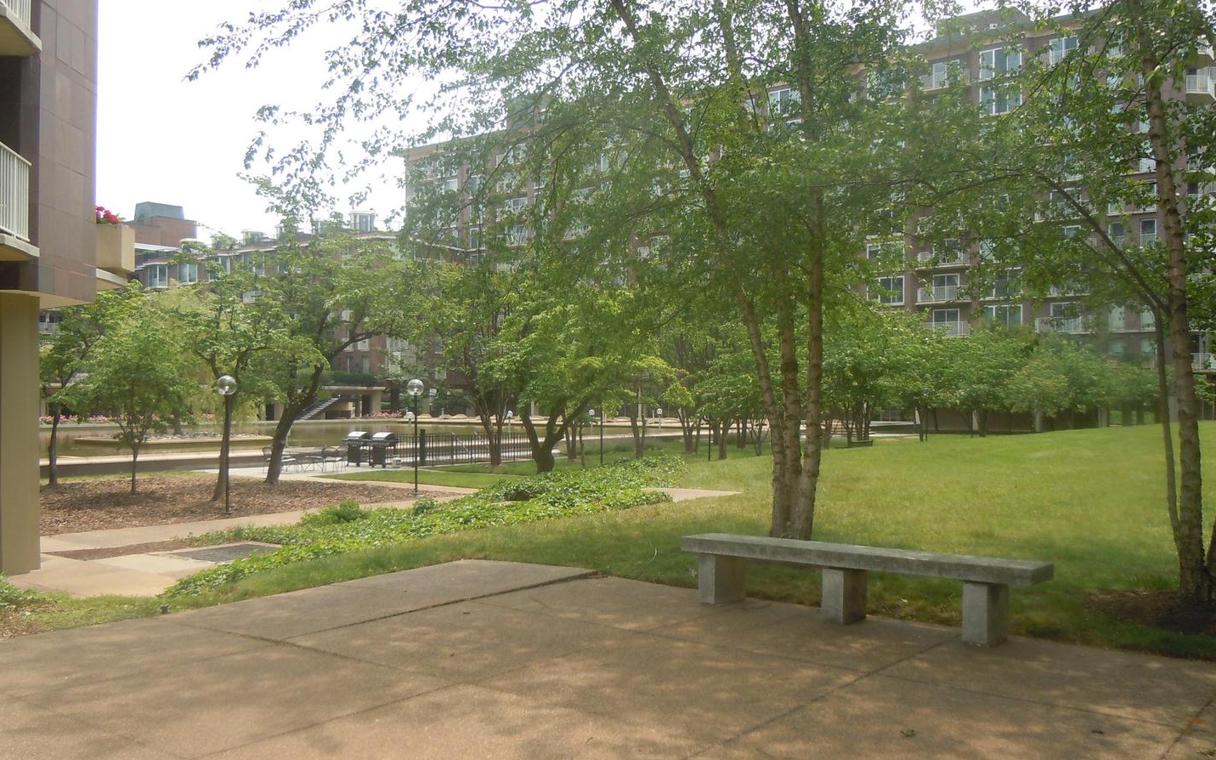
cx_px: 607
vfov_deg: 39.4
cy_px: 401
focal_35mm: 32
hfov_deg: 59.7
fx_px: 1060
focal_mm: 5.4
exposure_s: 1/400
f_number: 3.5
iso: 100
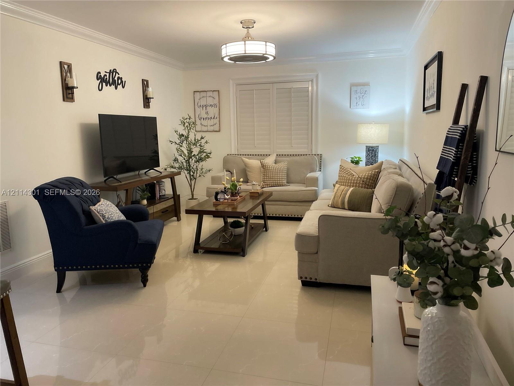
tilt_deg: -8.7
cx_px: 257
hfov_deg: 67.3
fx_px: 386
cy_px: 193
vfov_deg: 53.1
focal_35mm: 26
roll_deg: +1.3
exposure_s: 1/60
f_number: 1.6
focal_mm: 4.2
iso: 200
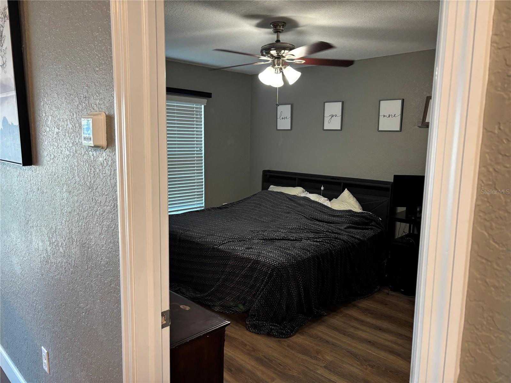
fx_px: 384
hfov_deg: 67.3
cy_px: 192
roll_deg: +0.0
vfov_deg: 53.1
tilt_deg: -8.4
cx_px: 256
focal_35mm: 26
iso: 200
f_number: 1.6
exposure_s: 1/60
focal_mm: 5.96
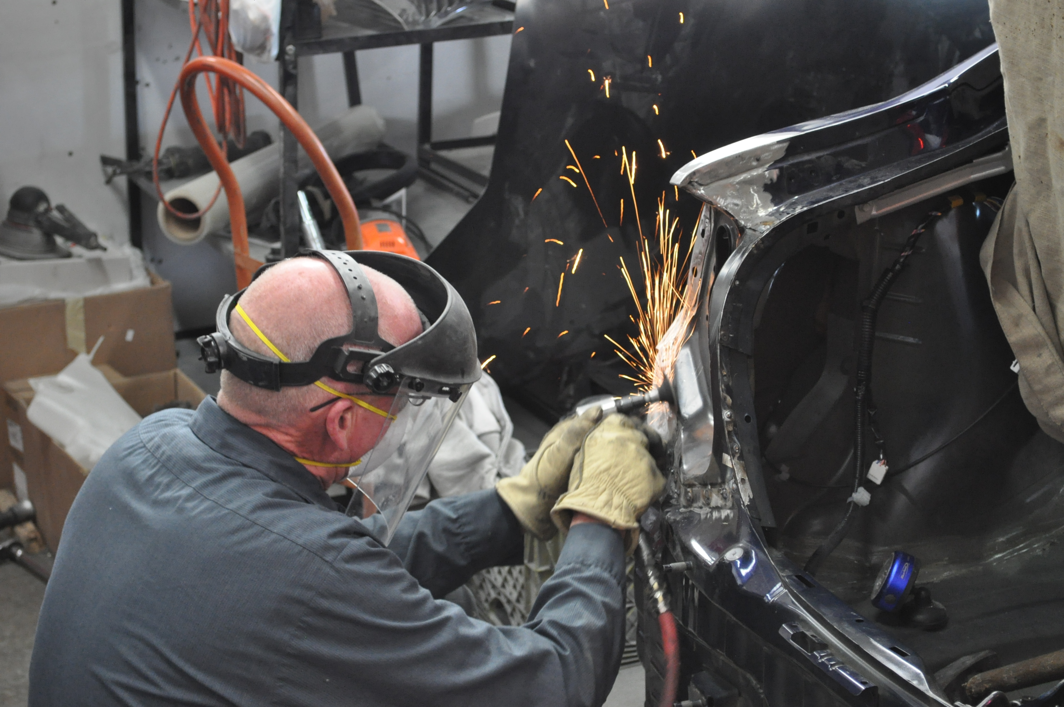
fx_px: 2125
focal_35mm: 72
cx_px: 532
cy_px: 354
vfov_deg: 18.9
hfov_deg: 28.1
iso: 1600
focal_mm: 48
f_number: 5.3
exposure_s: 1/25
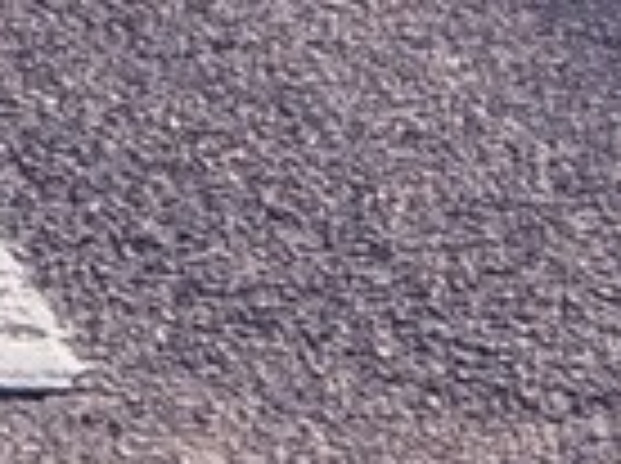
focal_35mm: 357
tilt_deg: -10.4
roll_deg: +1.5
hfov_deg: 5.2
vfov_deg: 4.1
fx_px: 6393
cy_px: -748
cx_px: -1408
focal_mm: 6.76
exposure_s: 1/1931
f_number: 1.78
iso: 80
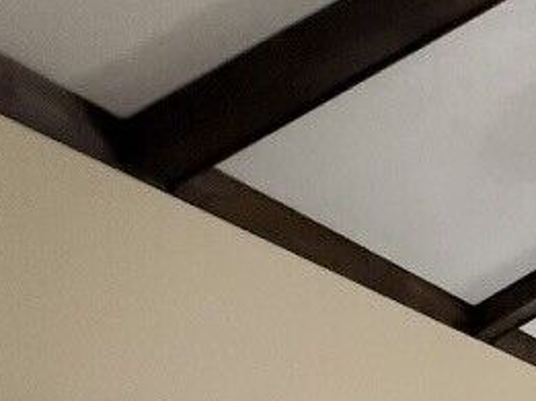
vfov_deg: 23.4
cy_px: 524
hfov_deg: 20.0
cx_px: 1041
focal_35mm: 55
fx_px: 850
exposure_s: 1/60
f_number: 2.2
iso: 640
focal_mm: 2.22
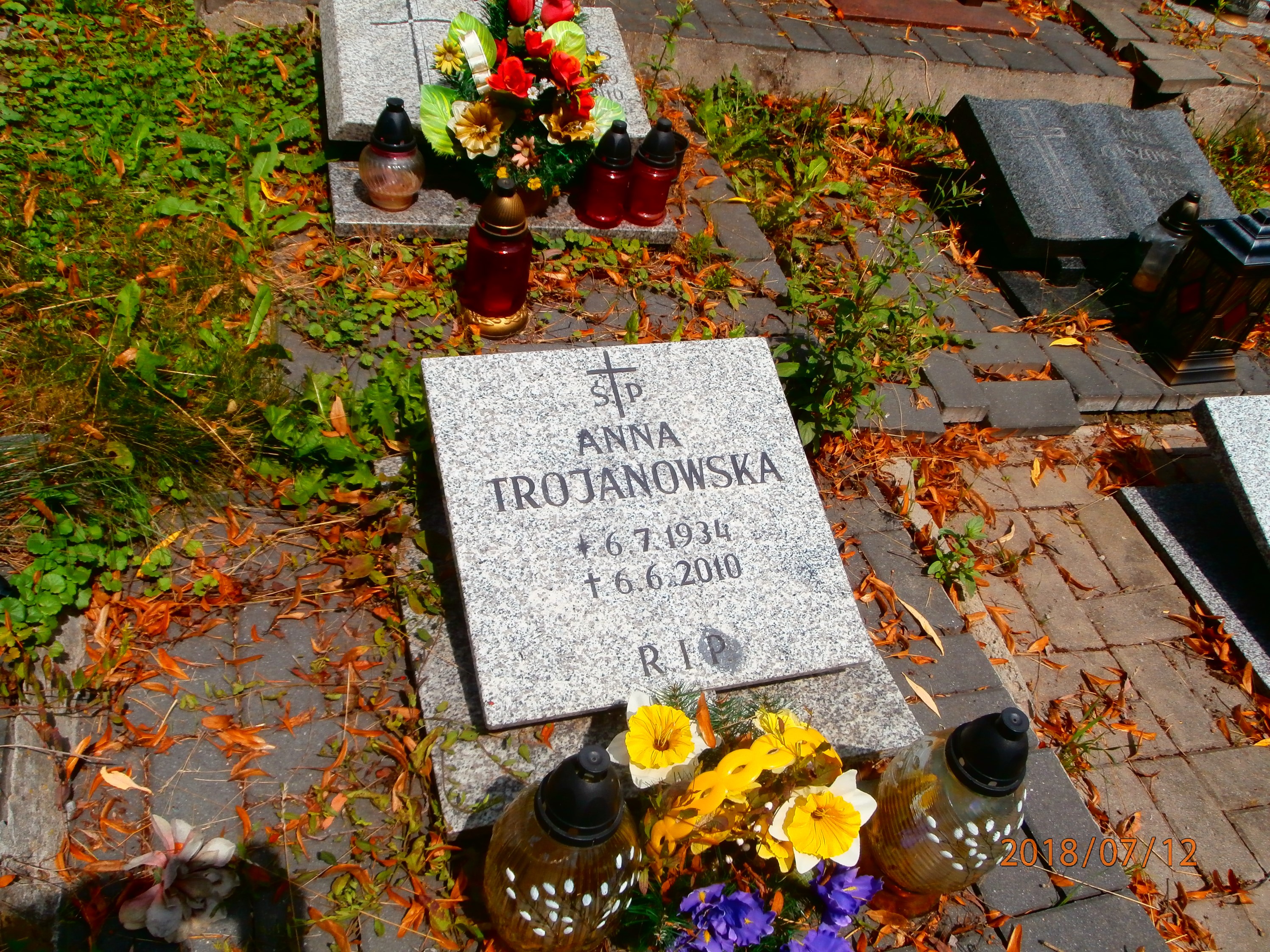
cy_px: 476
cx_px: 635
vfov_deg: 46.8
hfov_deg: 60.0
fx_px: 1101
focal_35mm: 30
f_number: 3.5
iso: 100
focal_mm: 5.36
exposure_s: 1/1600
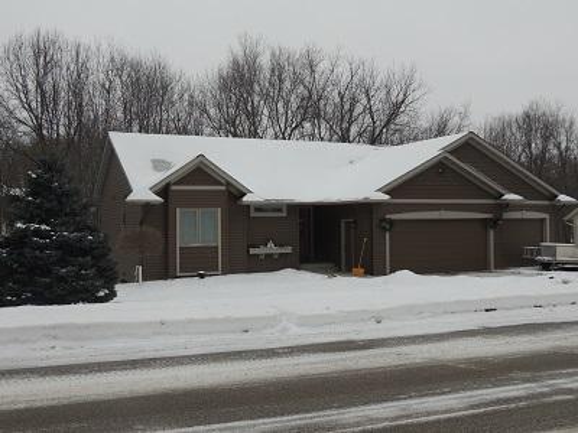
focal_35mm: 40
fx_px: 668
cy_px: 216
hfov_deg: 46.8
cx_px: 289
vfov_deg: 36.0
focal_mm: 7.1
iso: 100
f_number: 3.3
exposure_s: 1/500
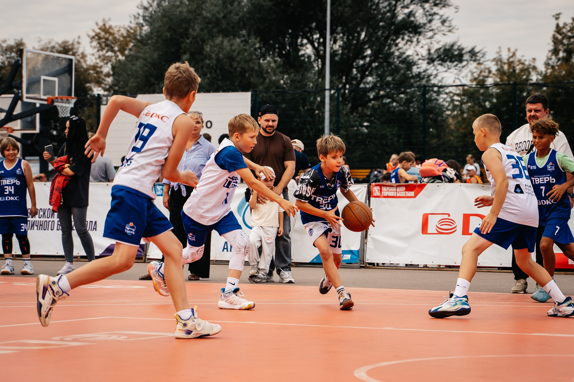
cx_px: 282
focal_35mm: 116
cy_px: 191
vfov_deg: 11.8
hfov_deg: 17.7
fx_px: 1844
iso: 320
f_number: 3.5
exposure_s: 1/2500
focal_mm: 75
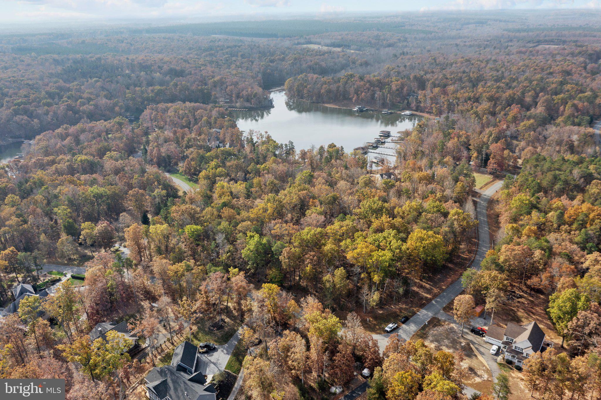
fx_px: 467
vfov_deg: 46.4
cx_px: 300
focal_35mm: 28
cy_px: 200
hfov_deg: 65.5
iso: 100
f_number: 4
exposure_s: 1/80
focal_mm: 10.26
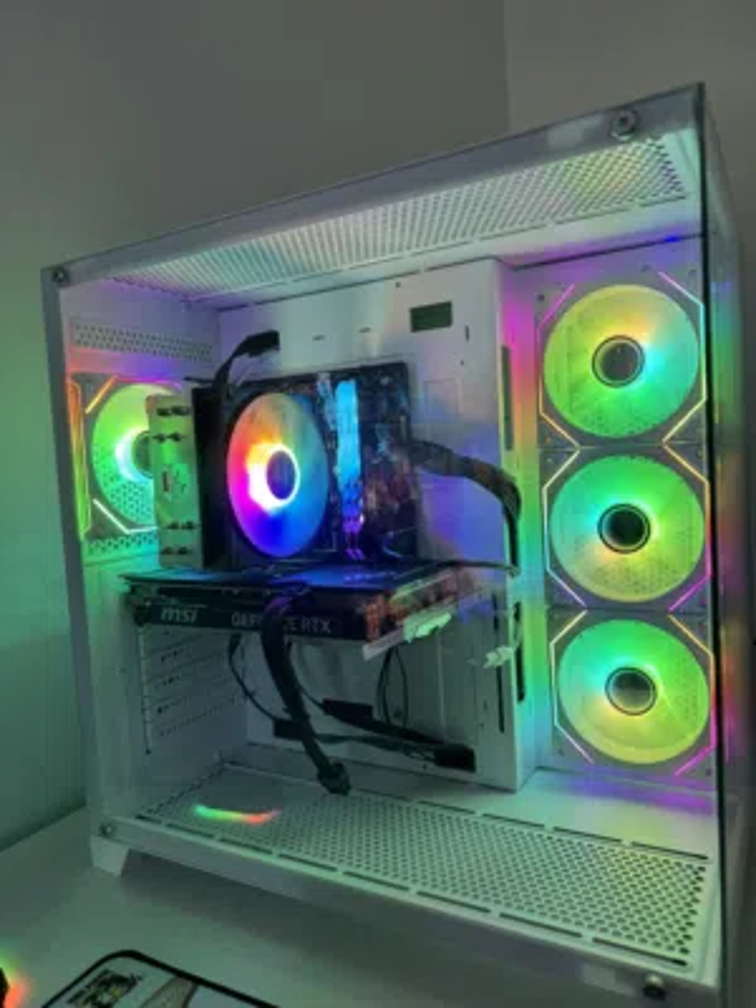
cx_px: 378
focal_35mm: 24
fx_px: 699
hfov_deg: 56.8
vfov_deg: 71.6
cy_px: 504
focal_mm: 6.76
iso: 320
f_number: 1.78
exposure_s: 1/60
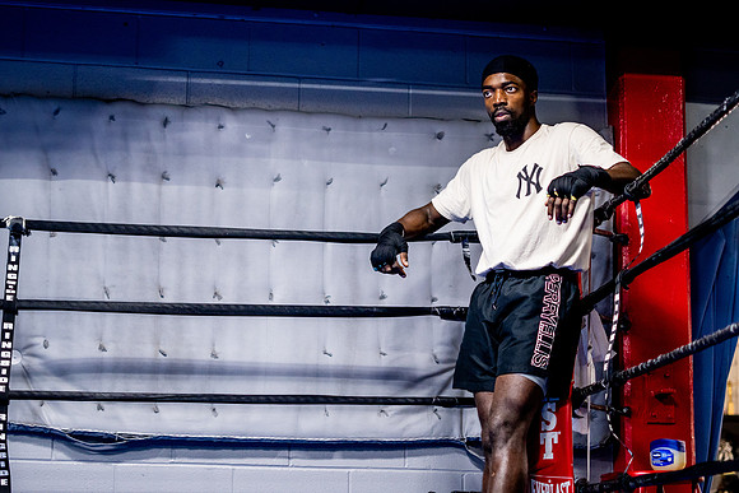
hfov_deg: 27.0
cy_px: 246
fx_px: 1540
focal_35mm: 75
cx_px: 370
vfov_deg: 18.2
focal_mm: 50
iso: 1600
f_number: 1.8
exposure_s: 1/500
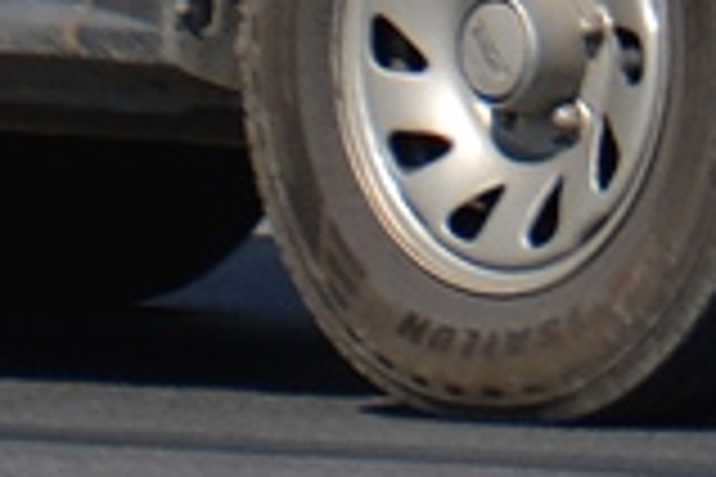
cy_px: -1096
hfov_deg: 1.2
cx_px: 527
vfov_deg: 0.8
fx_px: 34918
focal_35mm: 1756
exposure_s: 1/1600
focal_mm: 155
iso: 400
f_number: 7.1
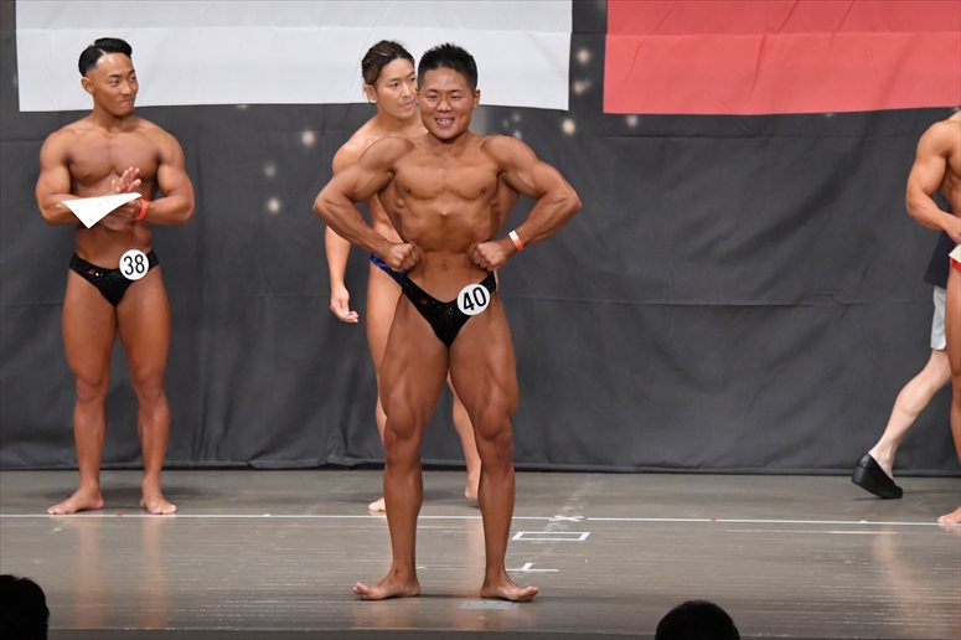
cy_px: 320
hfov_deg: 10.2
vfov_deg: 6.8
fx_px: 5390
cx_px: 480
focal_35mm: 202
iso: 6400
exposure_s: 1/400
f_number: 5.6
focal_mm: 135
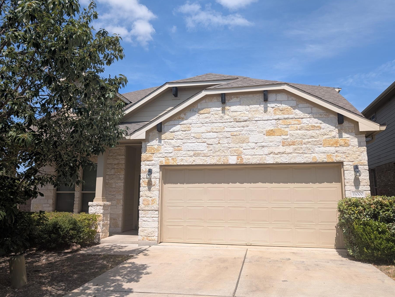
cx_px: 202
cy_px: 140
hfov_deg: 65.2
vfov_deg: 51.4
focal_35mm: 27
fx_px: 309
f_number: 1.68
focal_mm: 6.9
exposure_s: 1/1302
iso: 27
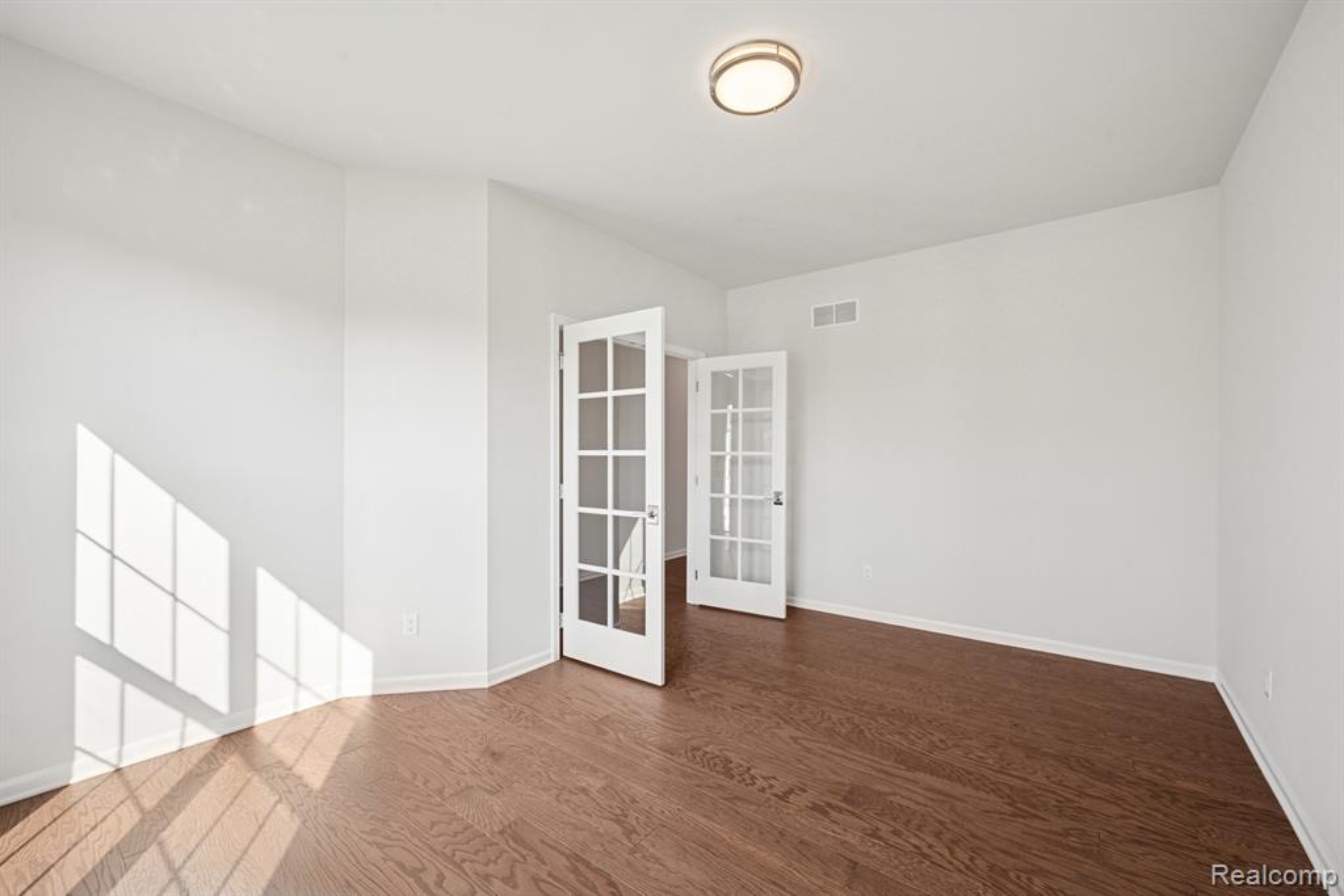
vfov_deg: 79.2
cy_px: 448
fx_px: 541
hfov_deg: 102.3
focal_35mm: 14
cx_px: 672
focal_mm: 14.5
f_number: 9
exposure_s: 1/8
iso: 80
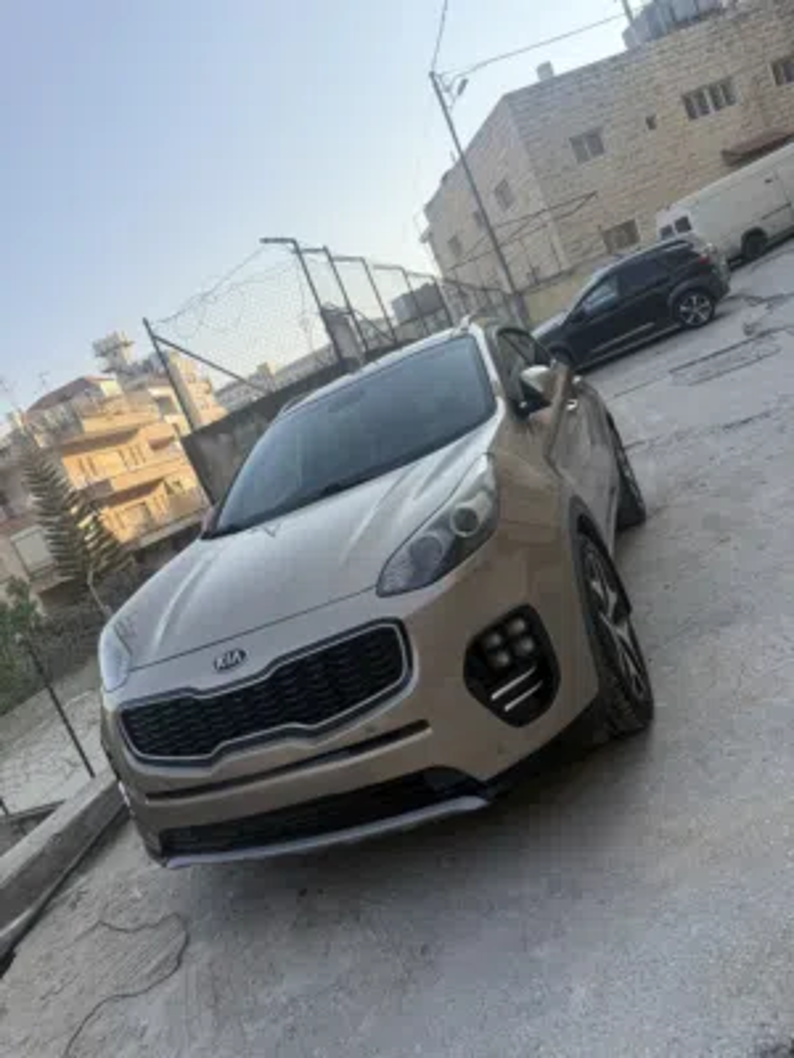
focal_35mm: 24
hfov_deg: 56.8
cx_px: 397
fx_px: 734
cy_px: 529
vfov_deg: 71.6
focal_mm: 6.76
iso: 80
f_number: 1.78
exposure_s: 1/2053
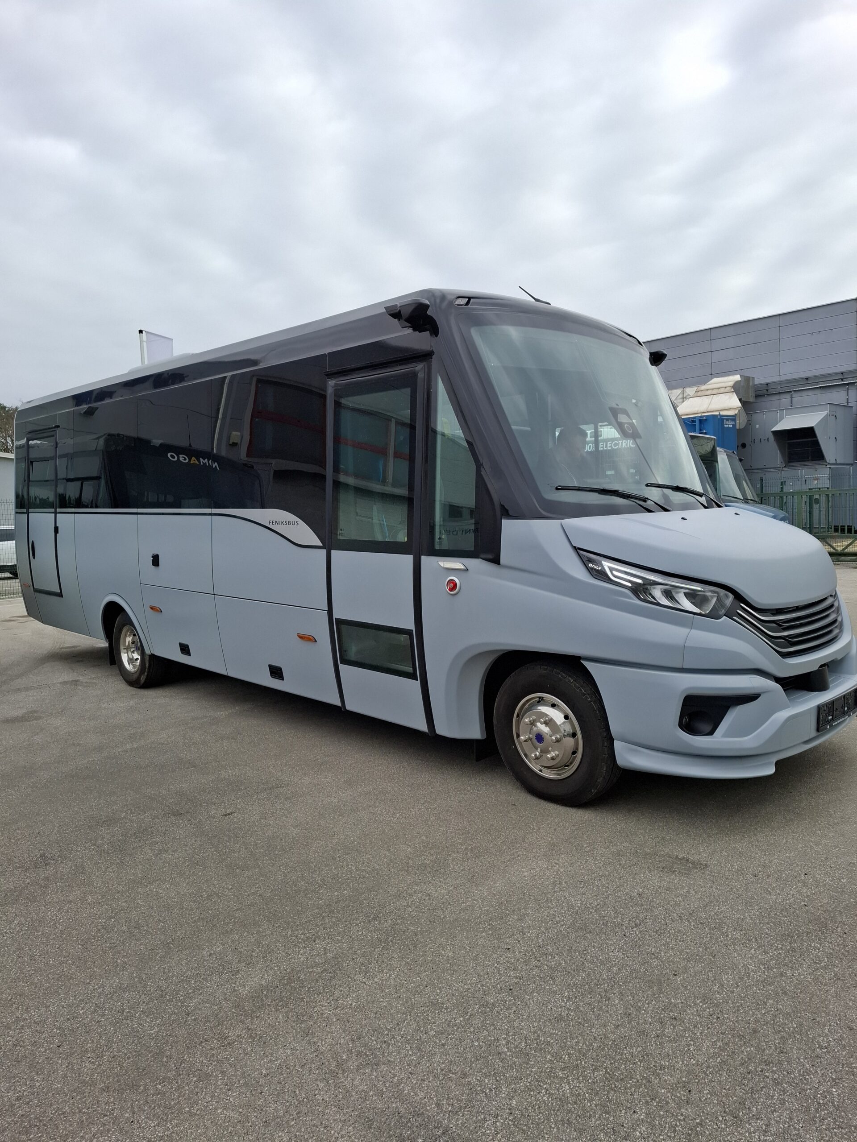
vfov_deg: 73.9
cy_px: 571
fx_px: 759
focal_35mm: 23
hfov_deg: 58.9
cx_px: 428
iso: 50
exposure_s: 1/767
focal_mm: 5.54
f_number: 1.8
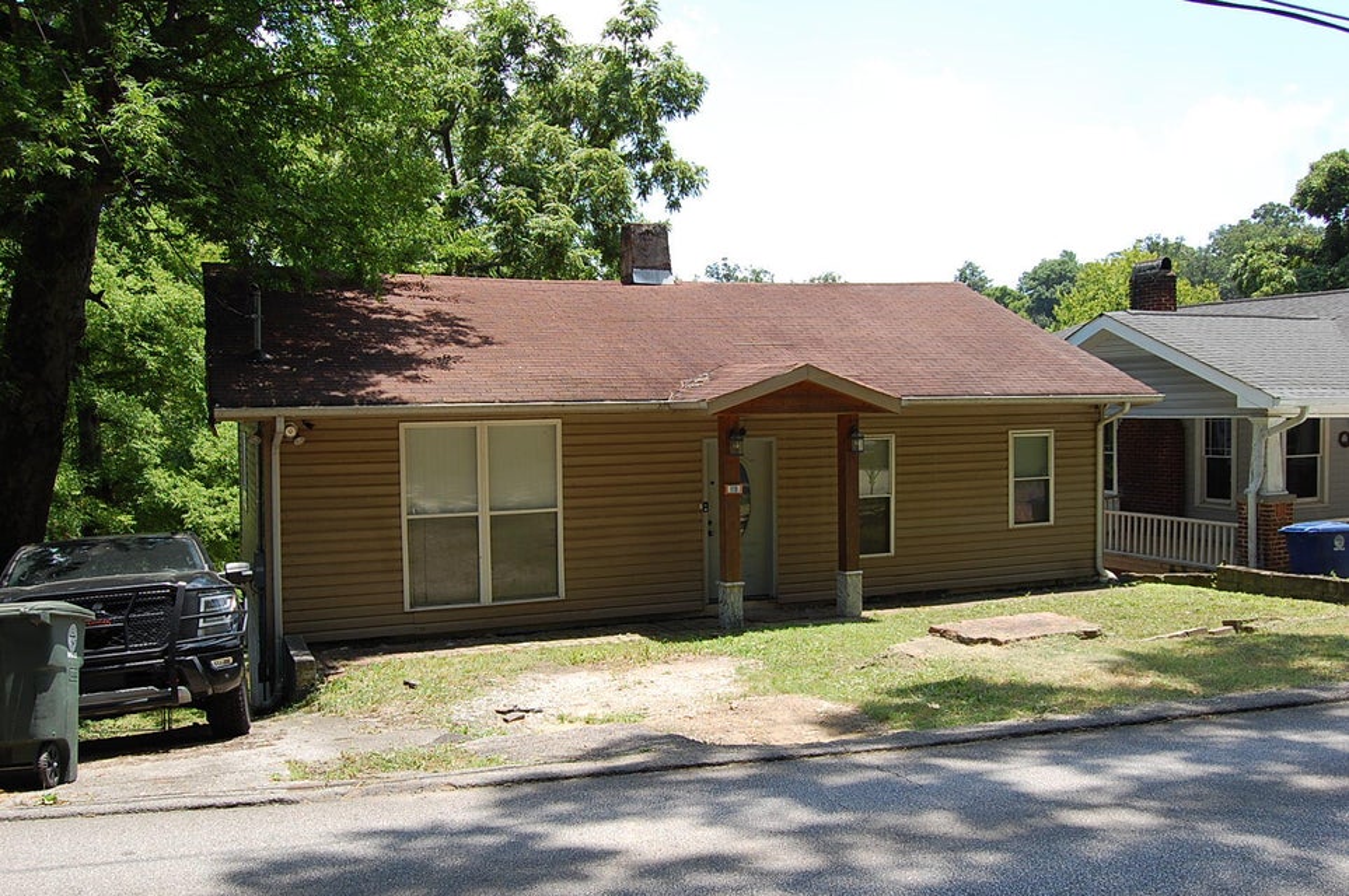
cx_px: 674
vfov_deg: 43.5
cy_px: 448
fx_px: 1123
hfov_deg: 62.0
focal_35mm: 30
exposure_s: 1/200
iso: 200
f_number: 7.1
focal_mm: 20
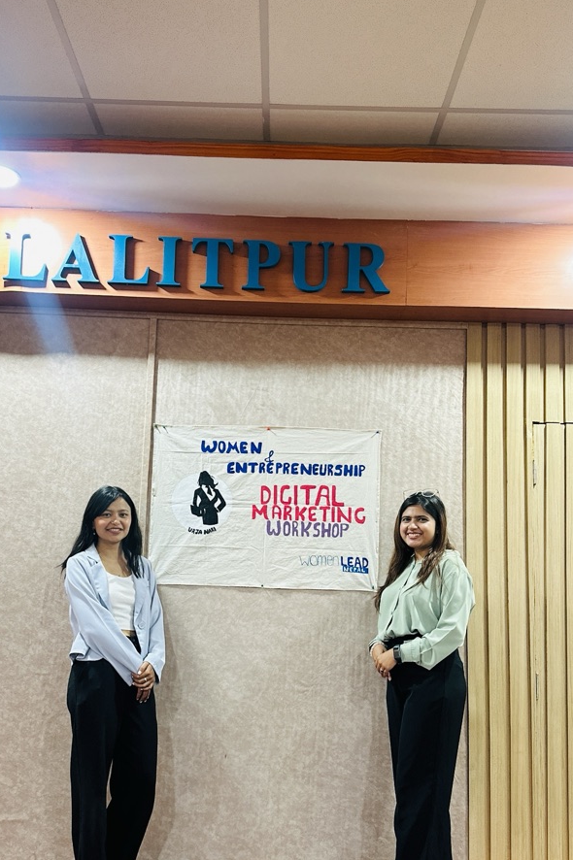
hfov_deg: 42.3
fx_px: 741
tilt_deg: +7.5
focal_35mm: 31
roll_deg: -1.8
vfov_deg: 59.9
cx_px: 267
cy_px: 512
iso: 320
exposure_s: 1/50
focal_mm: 6.86
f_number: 1.78
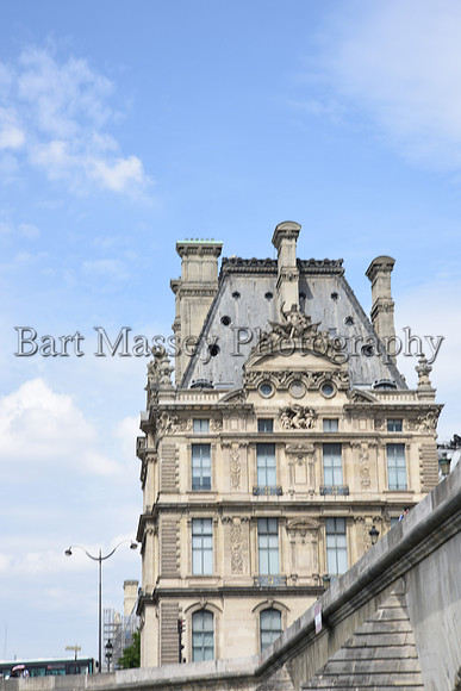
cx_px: 230
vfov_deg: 27.0
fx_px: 1440
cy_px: 346
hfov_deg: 18.2
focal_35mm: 75
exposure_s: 1/125
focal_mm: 75
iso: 90
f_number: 11
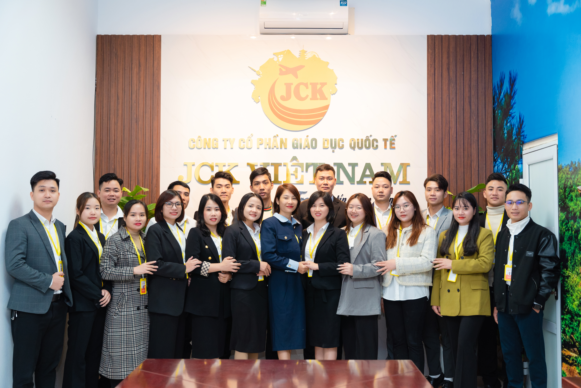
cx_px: 290
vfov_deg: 33.1
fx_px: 652
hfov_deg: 48.0
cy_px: 194
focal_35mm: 40
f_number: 3.5
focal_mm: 40.4
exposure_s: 1/125
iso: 1250
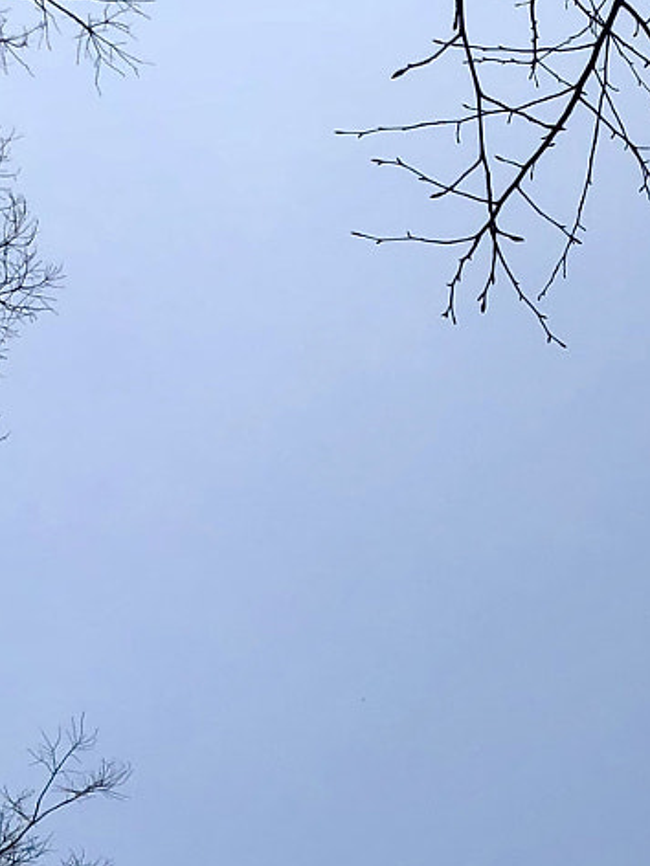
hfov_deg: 14.9
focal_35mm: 95
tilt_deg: +56.0
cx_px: 850
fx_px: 2378
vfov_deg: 19.7
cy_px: 976
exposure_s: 1/3690
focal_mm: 4
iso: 25
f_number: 1.8
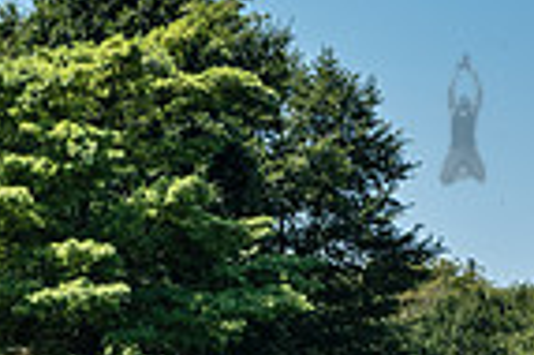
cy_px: 657
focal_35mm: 276
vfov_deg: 4.9
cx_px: 40
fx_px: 4089
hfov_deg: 7.4
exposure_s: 1/1000
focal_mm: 52
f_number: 5
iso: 200
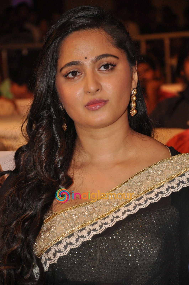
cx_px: 94
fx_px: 1244
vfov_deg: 13.1
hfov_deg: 8.7
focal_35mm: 158
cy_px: 142
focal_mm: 105
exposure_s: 1/60
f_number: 5.6
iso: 800
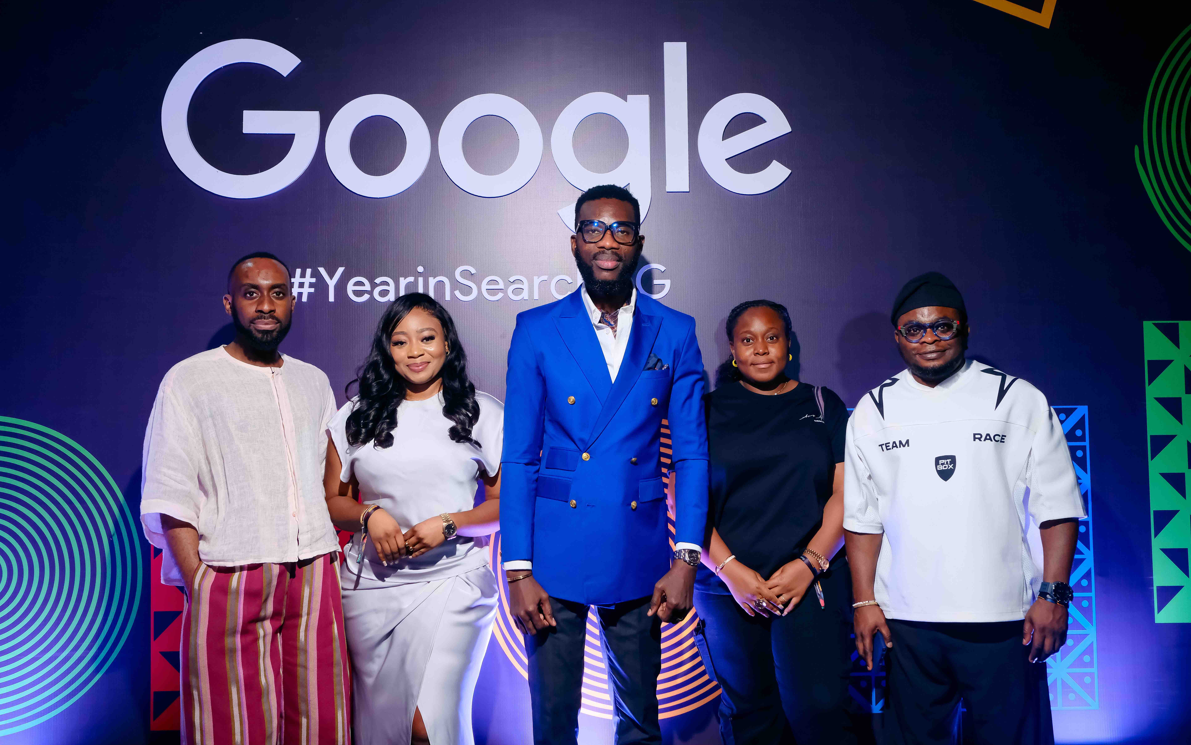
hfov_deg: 54.0
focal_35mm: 36
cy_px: 350
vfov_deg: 35.3
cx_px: 595
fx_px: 1169
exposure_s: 1/250
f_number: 5
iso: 1600
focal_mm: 23
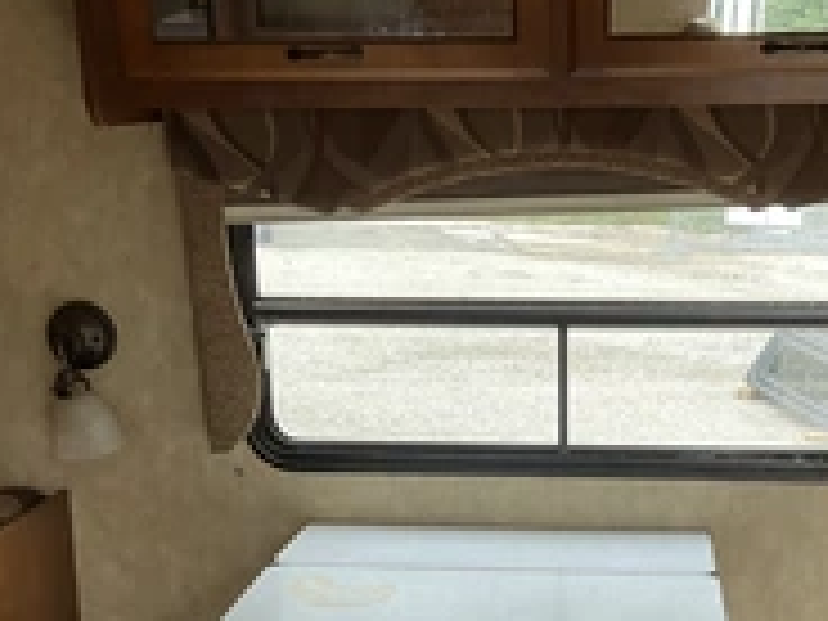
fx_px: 1507
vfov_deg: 22.4
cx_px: 531
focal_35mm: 63
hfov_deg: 30.6
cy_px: 612
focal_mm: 3
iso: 64
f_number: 1.8
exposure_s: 1/85
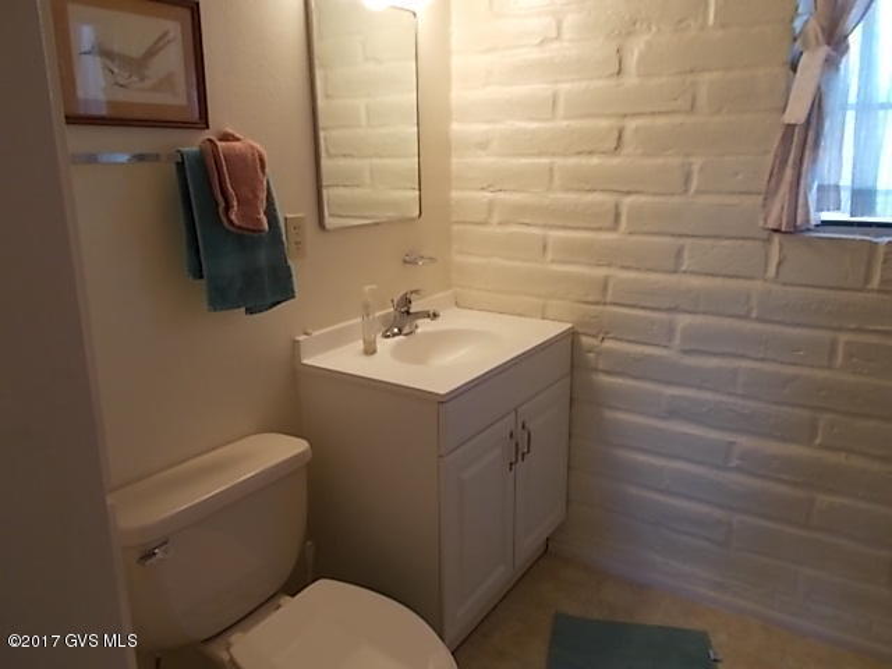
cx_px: 446
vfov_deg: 53.1
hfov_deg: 67.3
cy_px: 334
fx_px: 670
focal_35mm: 26
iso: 160
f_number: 3.2
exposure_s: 1/25
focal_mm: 4.6
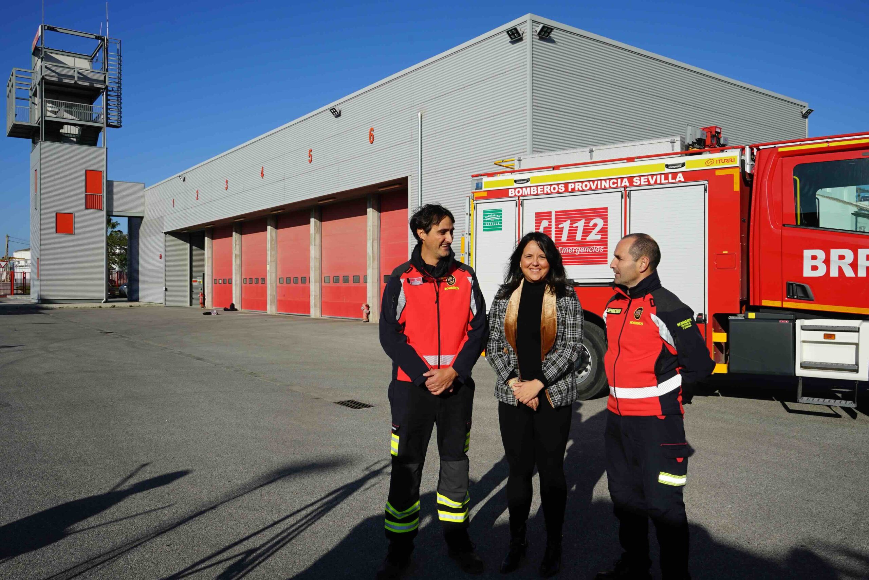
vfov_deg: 46.4
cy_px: 290
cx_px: 434
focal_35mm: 28
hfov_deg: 65.5
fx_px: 676
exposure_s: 1/250
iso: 100
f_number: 11
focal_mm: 28
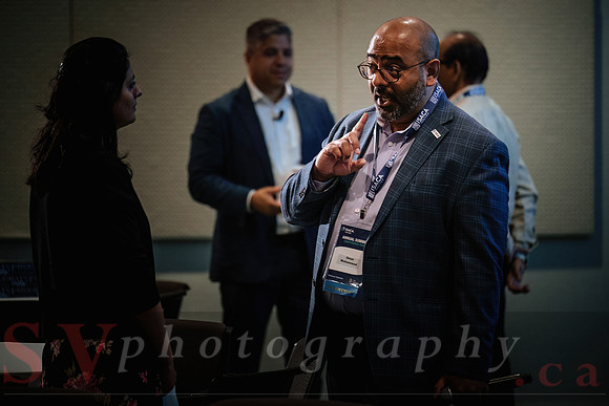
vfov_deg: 6.5
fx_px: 3553
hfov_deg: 9.8
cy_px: 203
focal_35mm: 210
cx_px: 304
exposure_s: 1/60
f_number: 3.2
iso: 800
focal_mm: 140
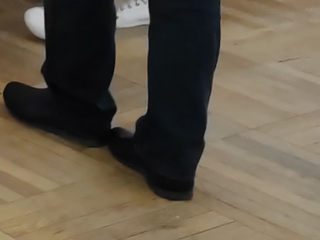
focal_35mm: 168
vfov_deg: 8.3
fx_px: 1554
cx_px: -473
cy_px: -278
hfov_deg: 10.1
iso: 897
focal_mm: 5.52
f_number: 1.9
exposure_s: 1/100
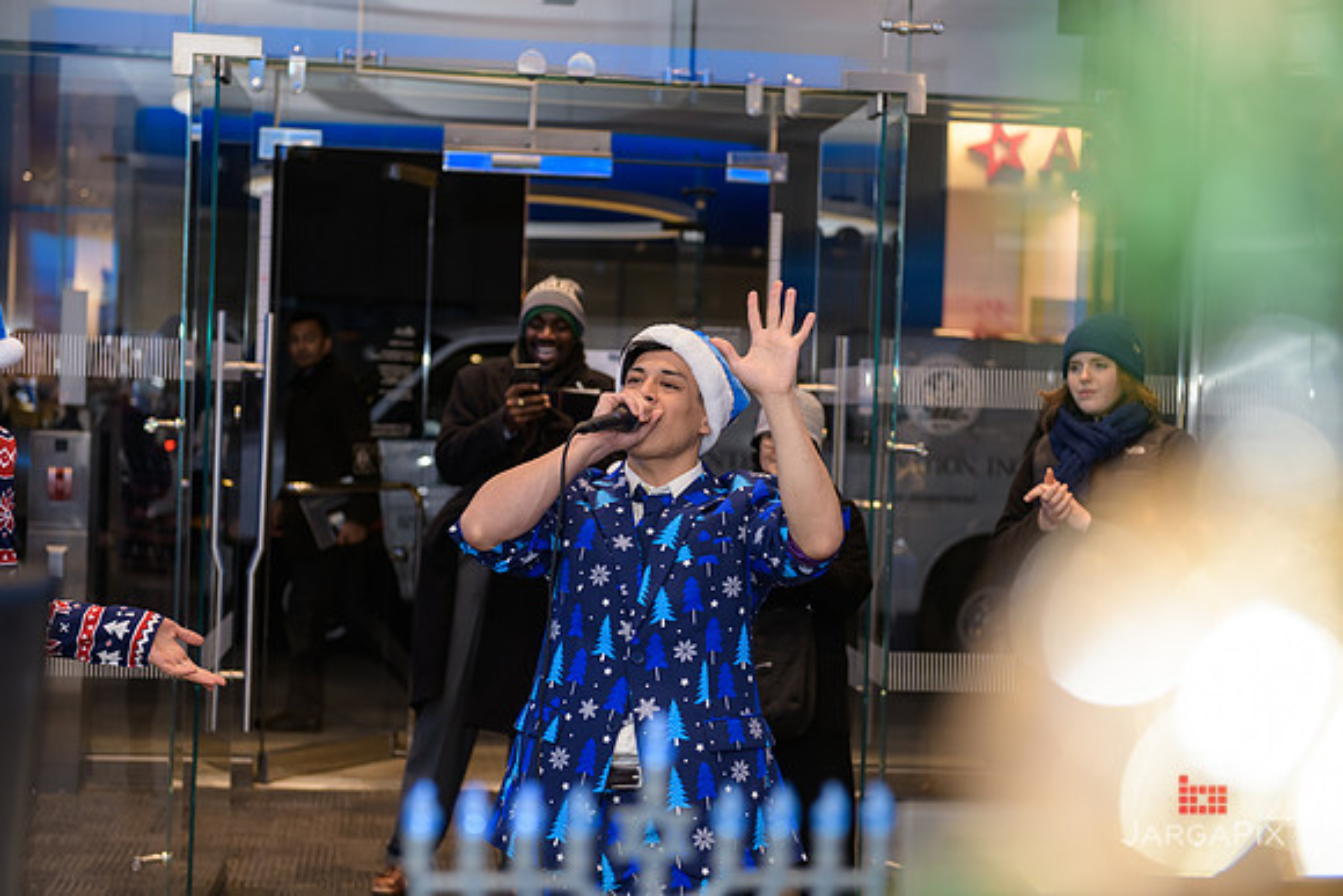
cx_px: 672
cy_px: 448
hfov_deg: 33.4
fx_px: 2239
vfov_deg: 22.6
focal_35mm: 60
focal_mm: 60
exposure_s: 1/125
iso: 400
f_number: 3.2
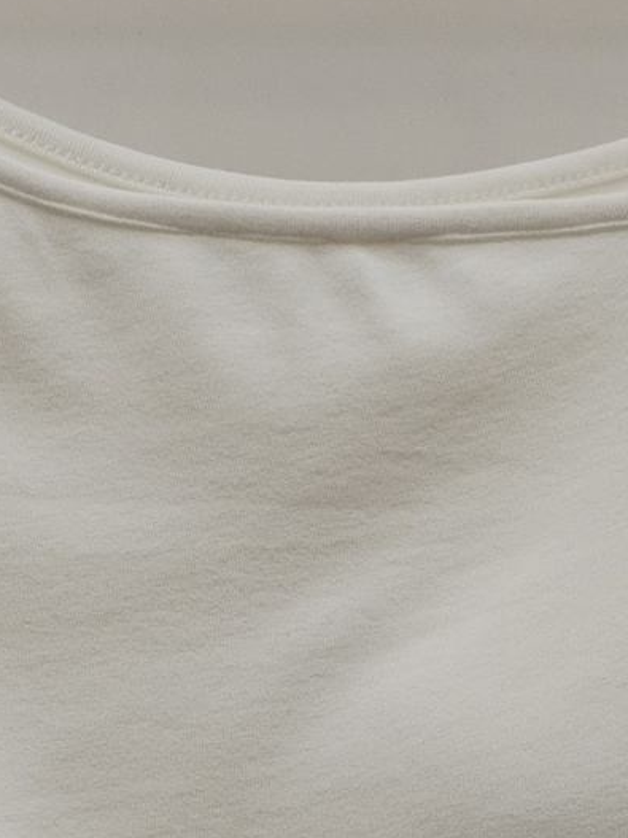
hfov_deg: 11.2
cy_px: 841
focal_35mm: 132
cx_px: 278
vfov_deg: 14.7
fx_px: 3194
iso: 124
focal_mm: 4.75
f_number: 1.8
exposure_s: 1/120
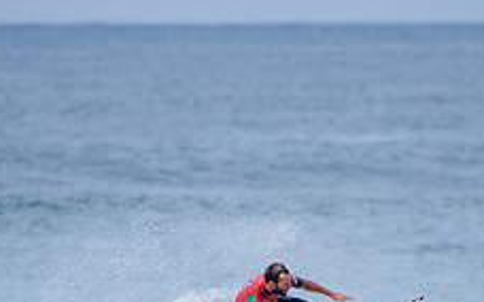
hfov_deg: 1.6
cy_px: 388
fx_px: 17105
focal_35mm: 1298
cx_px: 248
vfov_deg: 1.0
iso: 250
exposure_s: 1/2000
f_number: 5.6
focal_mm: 500
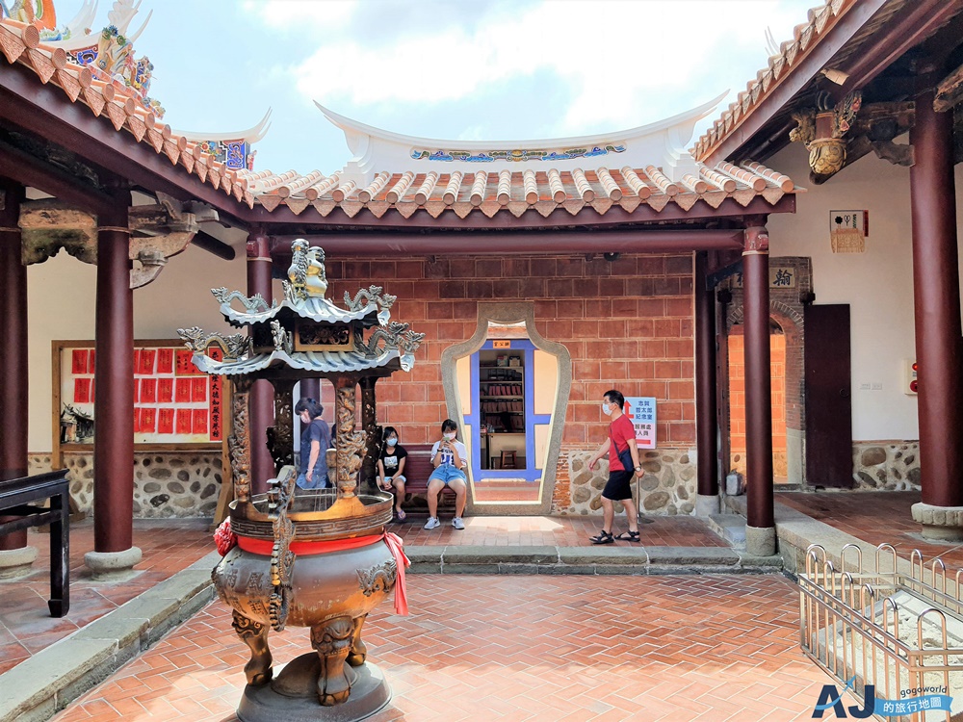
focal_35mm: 26
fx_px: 723
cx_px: 482
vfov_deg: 53.1
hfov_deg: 67.3
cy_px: 361
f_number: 1.7
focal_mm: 4.32
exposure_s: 1/776
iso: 50
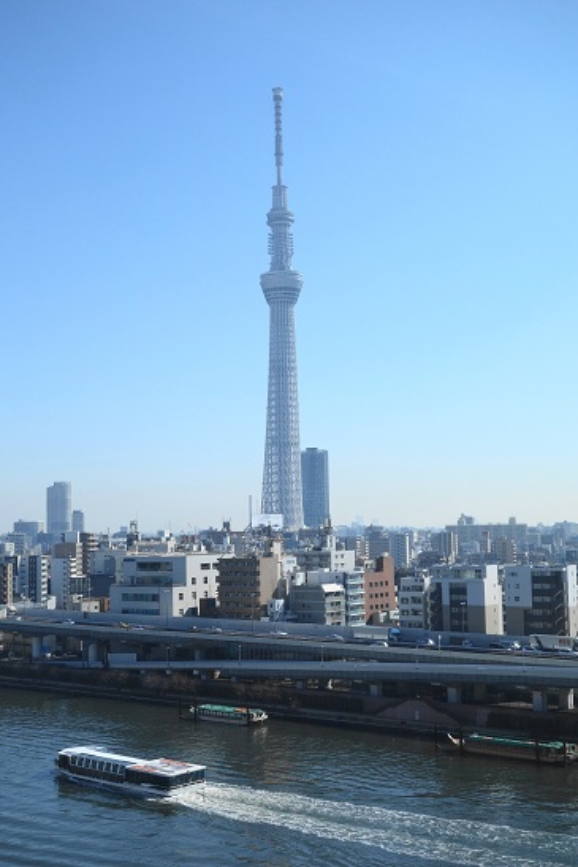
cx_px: 289
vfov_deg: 40.4
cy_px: 434
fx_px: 1181
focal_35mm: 49
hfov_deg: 27.5
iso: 125
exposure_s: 1/800
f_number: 5.6
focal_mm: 18.02
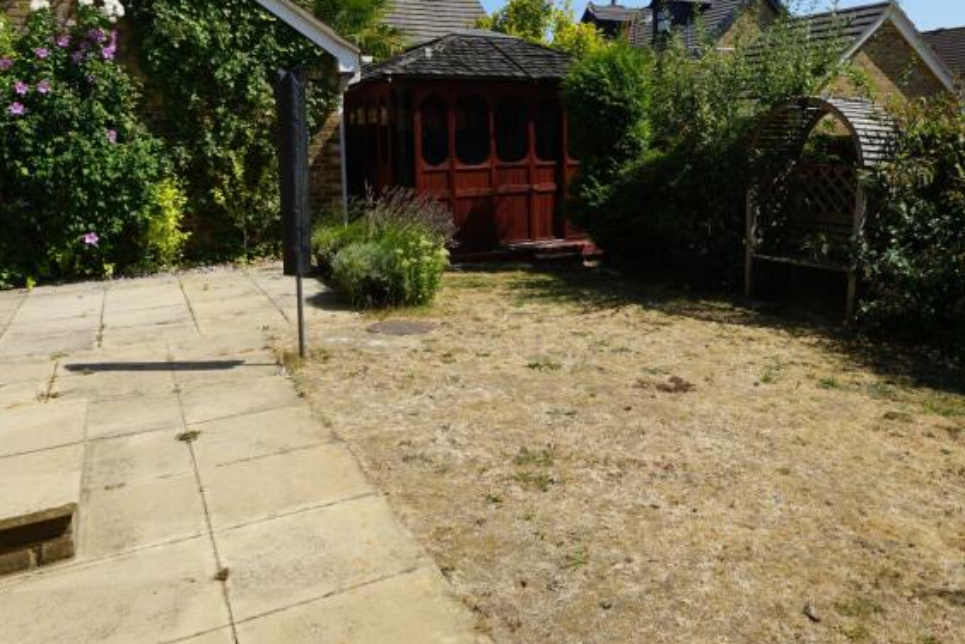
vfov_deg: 44.4
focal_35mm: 29
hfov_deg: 62.9
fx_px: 778
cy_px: 221
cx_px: 596
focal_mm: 16
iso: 100
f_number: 14
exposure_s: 1/100
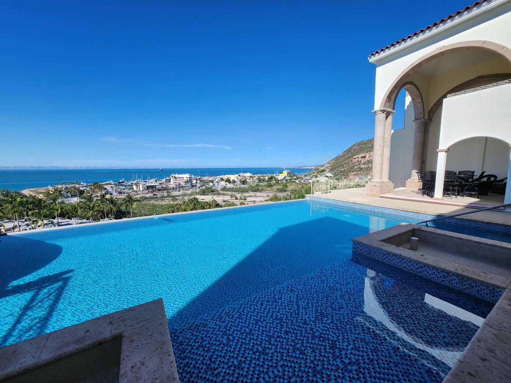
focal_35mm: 13
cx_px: 256
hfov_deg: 106.2
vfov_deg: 89.9
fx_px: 192
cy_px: 192
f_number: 2.2
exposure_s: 1/1225
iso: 32
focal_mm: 1.74
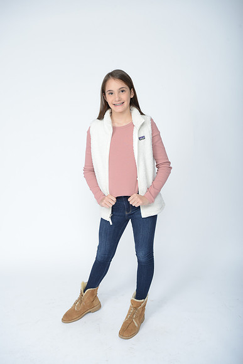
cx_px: 122
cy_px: 182
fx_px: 445
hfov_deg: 30.5
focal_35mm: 44
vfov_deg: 44.5
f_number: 8
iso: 200
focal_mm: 44
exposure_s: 1/250
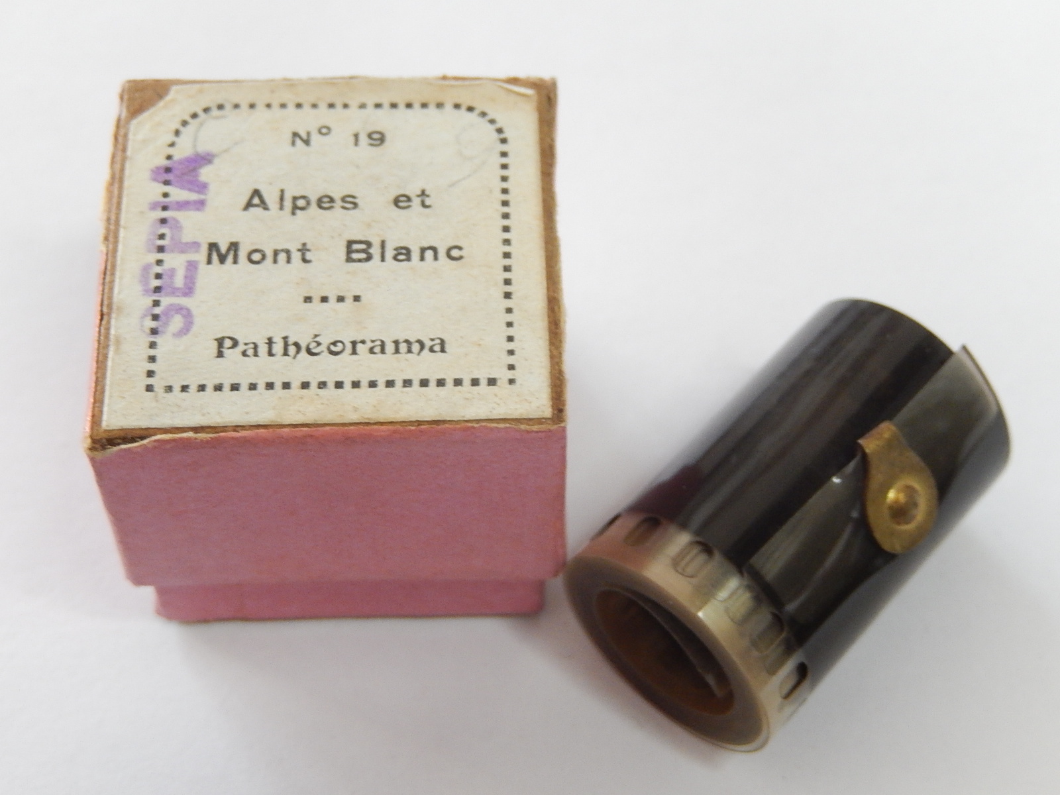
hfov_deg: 29.0
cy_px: 398
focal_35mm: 67
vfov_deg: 21.9
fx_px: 2052
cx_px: 530
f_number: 4.8
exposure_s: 1/13
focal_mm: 12
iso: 400
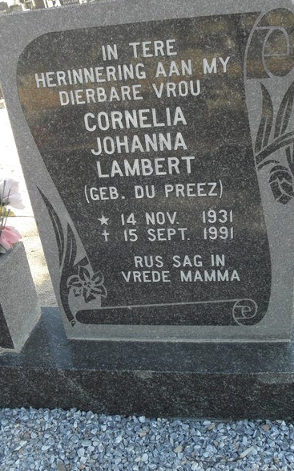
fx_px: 500
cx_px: 174
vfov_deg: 50.4
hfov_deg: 32.7
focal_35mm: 39
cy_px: 242
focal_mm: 4.83
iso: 64
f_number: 5
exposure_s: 1/50
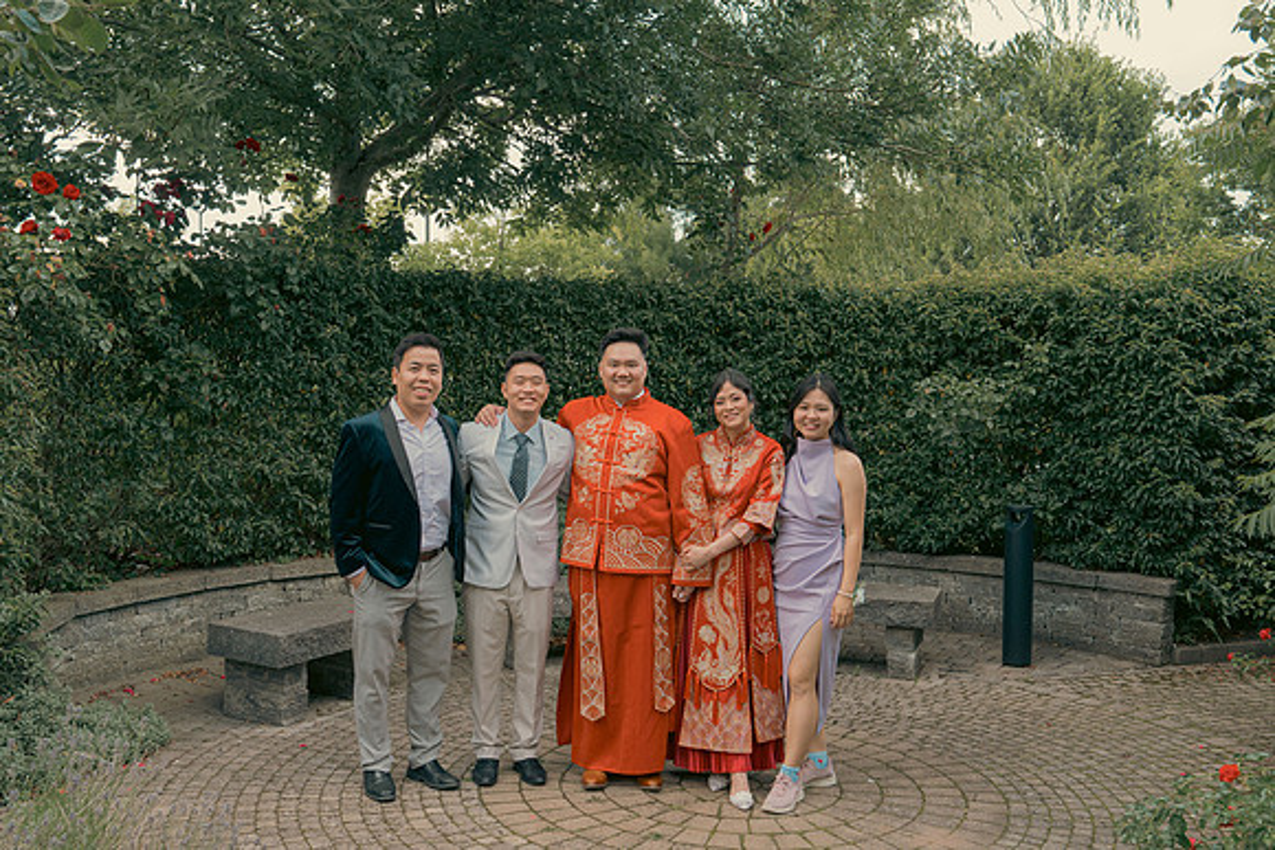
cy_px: 425
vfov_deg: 36.9
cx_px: 638
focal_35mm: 36
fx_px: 1275
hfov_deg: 53.1
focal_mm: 36
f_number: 5.6
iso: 400
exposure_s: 1/160
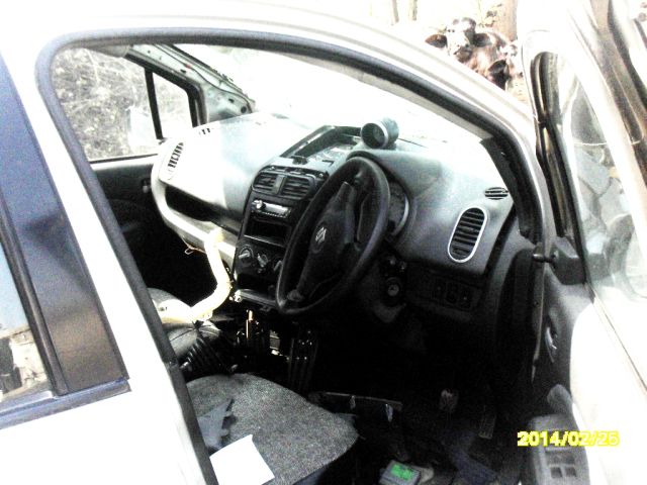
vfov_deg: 37.7
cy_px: 242
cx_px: 324
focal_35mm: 38
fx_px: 710
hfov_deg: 49.0
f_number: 2.8
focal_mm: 6.3
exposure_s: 1/180
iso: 80
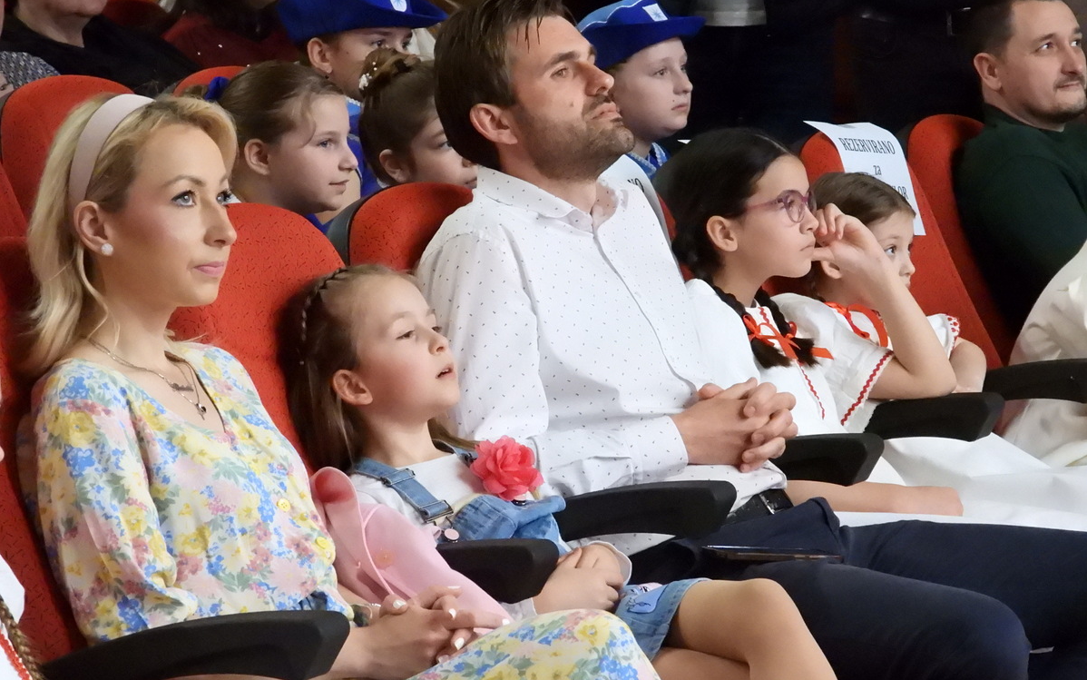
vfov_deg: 8.5
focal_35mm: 154
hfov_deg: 13.6
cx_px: 544
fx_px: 4563
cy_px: 356
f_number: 4
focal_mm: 26.1
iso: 3200
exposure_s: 1/25
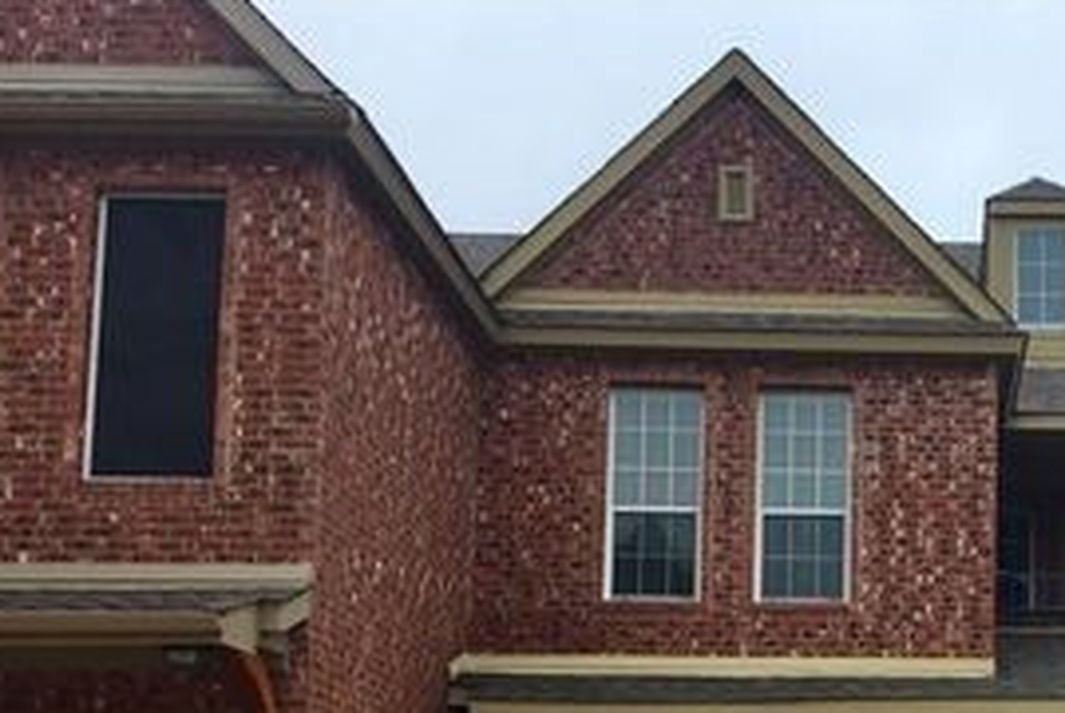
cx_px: 962
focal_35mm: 56
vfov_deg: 23.1
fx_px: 1658
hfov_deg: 33.7
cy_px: 735
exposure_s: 1/581
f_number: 2.2
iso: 32
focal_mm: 4.15
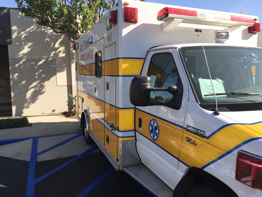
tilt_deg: -3.3
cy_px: 98
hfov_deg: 61.7
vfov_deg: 48.2
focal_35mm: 29
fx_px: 219
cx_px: 131
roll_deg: +1.3
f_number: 2.2
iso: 32
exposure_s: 1/1099
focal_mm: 4.15
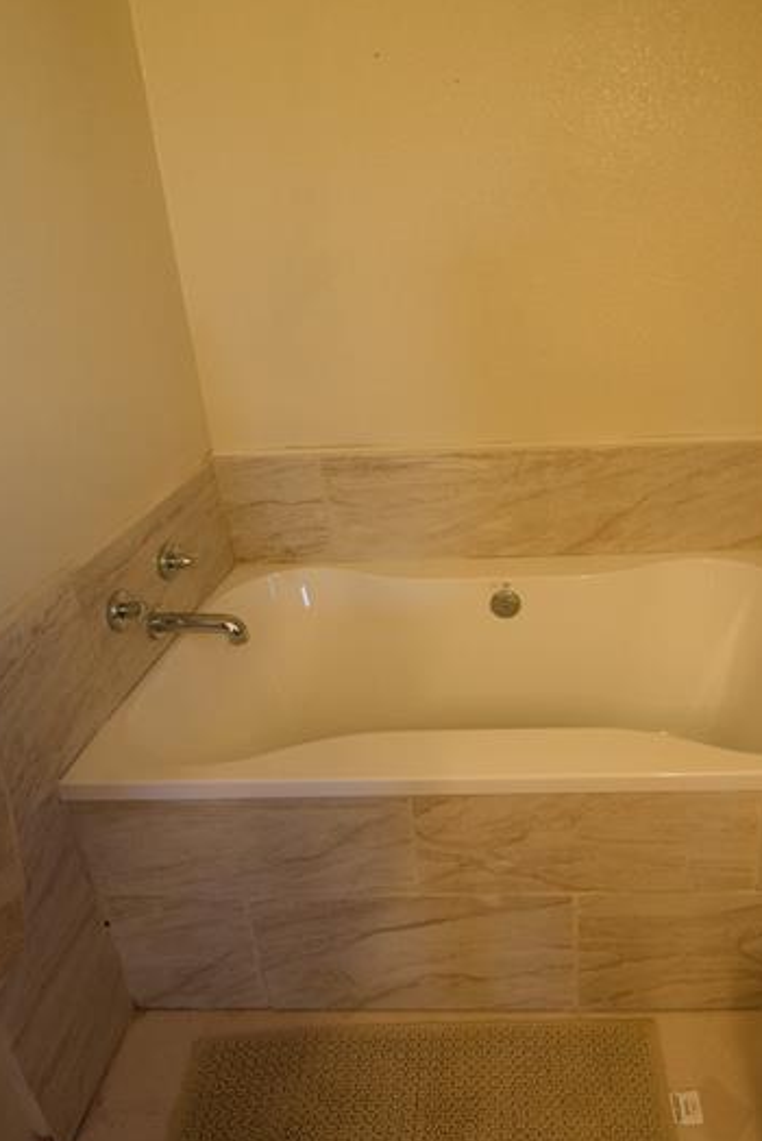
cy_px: 466
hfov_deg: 56.0
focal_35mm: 22
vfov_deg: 77.8
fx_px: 698
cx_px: 513
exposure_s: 1/80
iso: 400
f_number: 4.5
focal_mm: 10
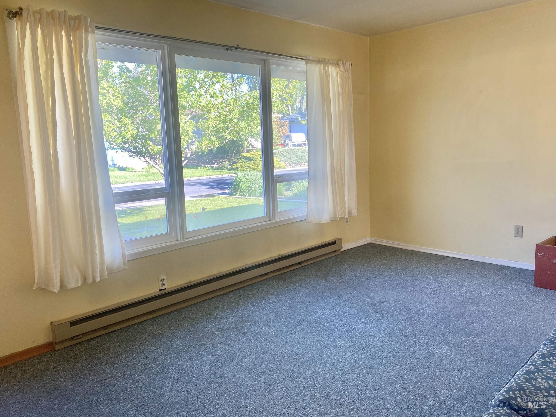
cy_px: 202
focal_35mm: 27
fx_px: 434
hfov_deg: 65.3
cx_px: 271
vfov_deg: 51.4
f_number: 1.8
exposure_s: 1/121
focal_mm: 4.25
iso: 64
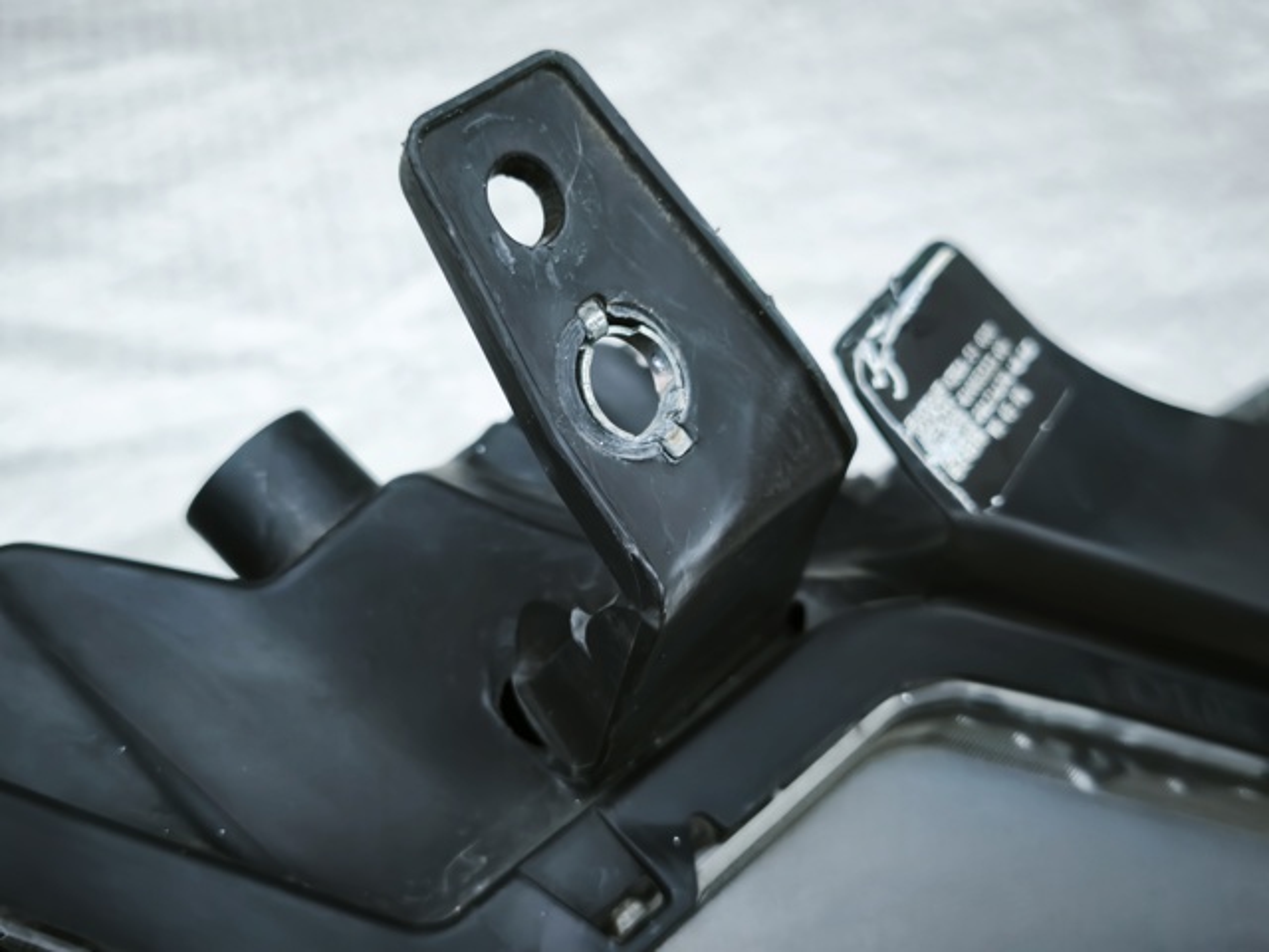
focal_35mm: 35
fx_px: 1283
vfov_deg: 40.7
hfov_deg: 52.6
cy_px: 476
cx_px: 634
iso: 640
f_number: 1.7
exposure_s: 1/40
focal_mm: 5.35
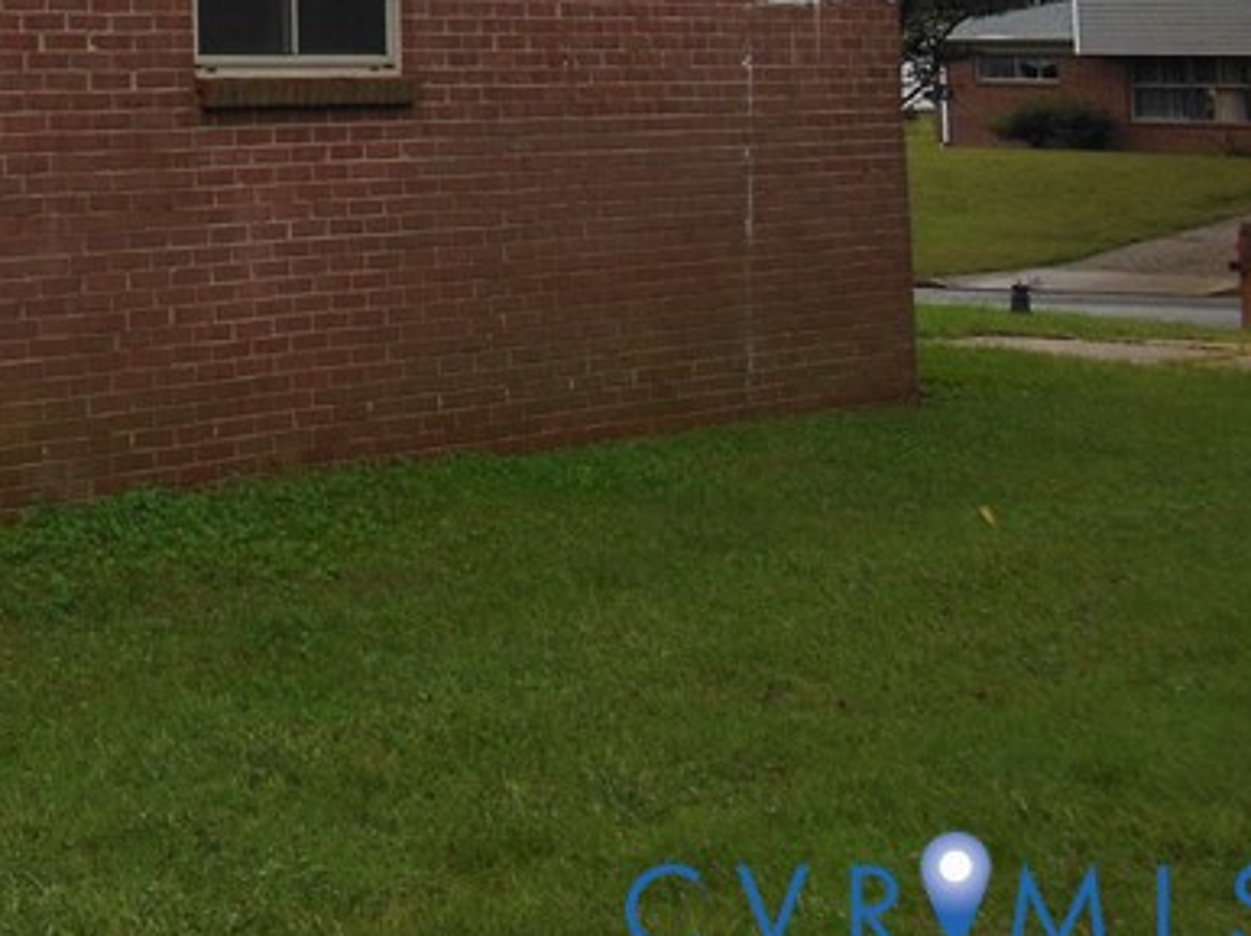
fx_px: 2781
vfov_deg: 18.0
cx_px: -373
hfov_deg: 22.6
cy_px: -246
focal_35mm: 77
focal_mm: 5.2
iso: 125
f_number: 3.7
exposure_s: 1/125
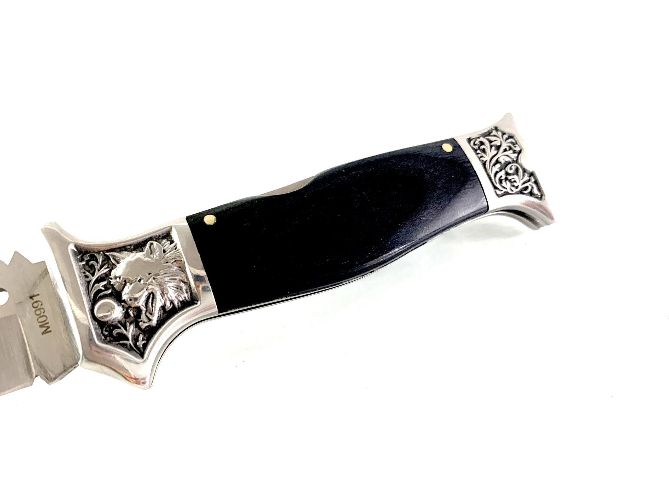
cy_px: 251
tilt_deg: -45.3
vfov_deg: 53.1
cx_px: 334
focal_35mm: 26
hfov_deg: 67.3
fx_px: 502
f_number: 1.8
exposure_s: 1/122
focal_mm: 4.25
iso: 50
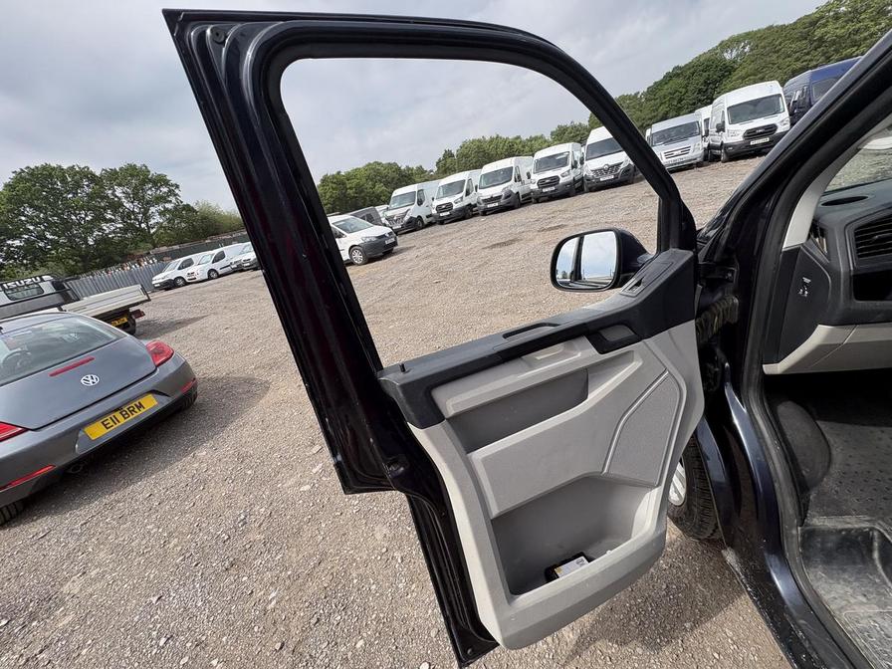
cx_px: 446
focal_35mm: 14
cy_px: 334
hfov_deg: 102.1
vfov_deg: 85.7
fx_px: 361
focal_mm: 2.22
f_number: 2.2
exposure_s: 1/932
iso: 50
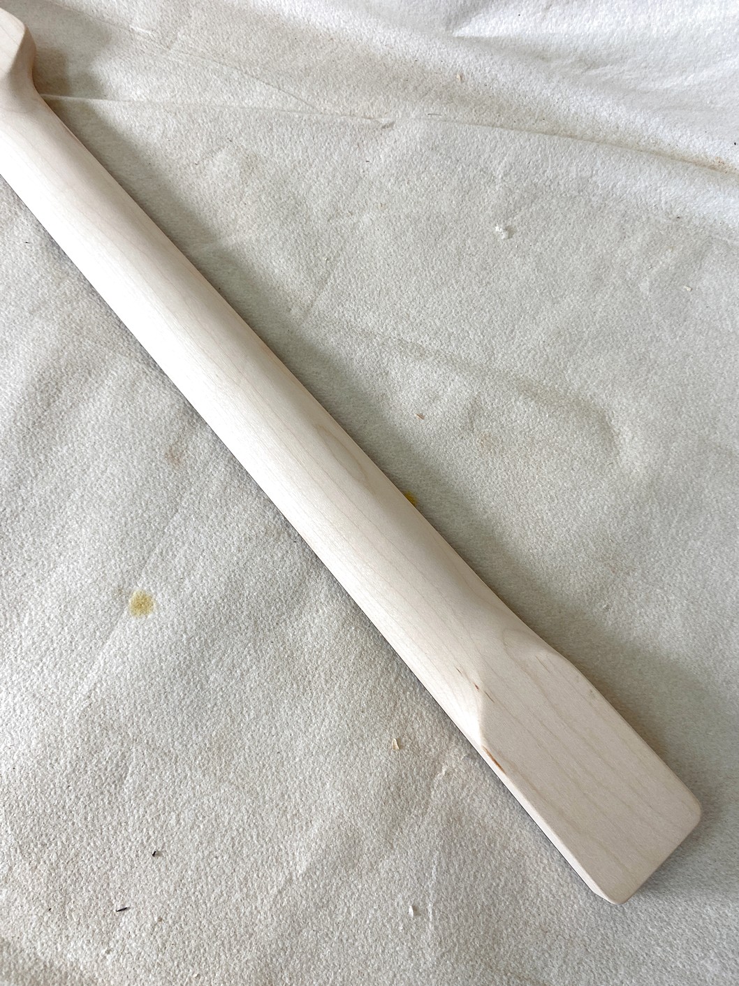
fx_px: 740
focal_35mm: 26
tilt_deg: -73.4
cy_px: 493
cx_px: 370
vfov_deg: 67.3
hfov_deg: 53.1
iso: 80
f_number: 1.8
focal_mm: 4.25
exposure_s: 1/120
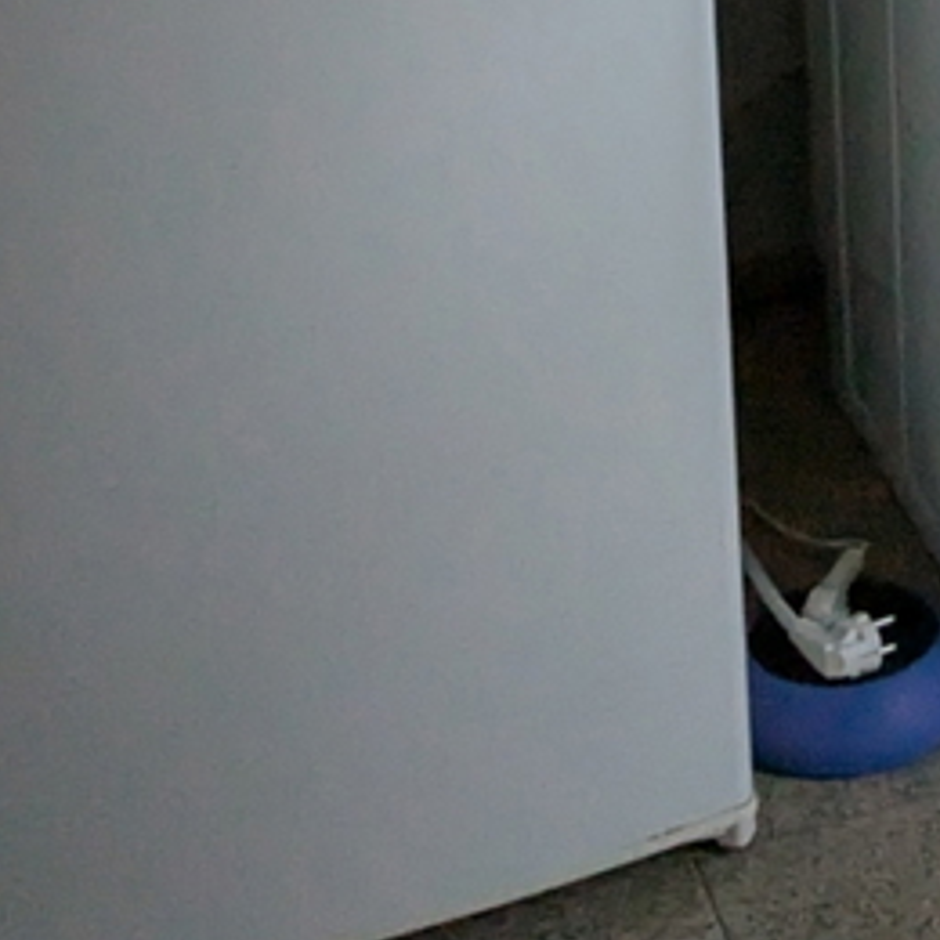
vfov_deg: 15.0
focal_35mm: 110
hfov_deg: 14.6
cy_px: -340
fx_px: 3379
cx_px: 1464
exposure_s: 1/99.9
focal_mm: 4.38
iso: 571
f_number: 1.73
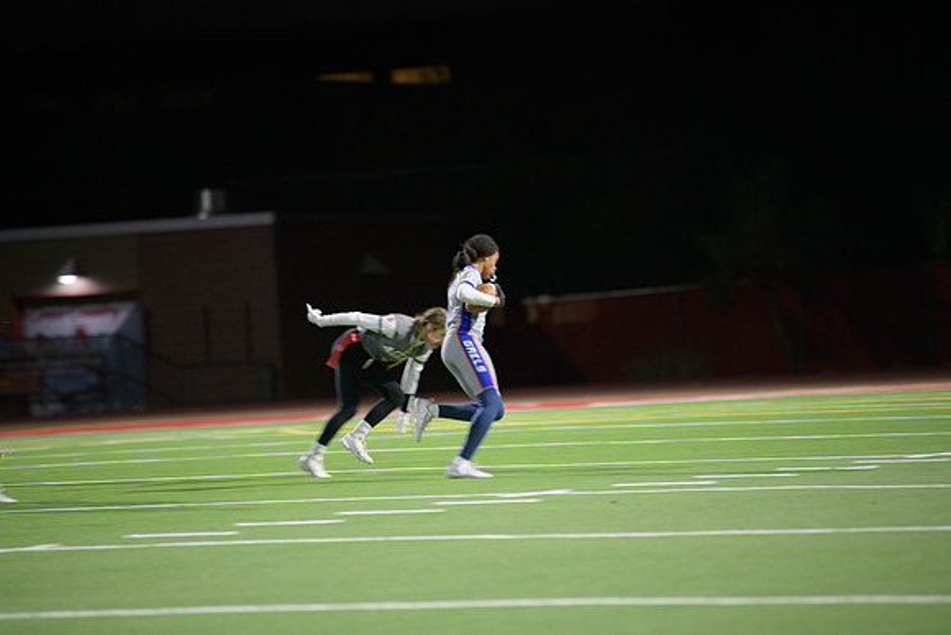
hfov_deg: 10.3
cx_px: 476
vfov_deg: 6.9
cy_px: 318
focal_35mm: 200
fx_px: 5284
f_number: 2.8
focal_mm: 200
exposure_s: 1/200
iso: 1800
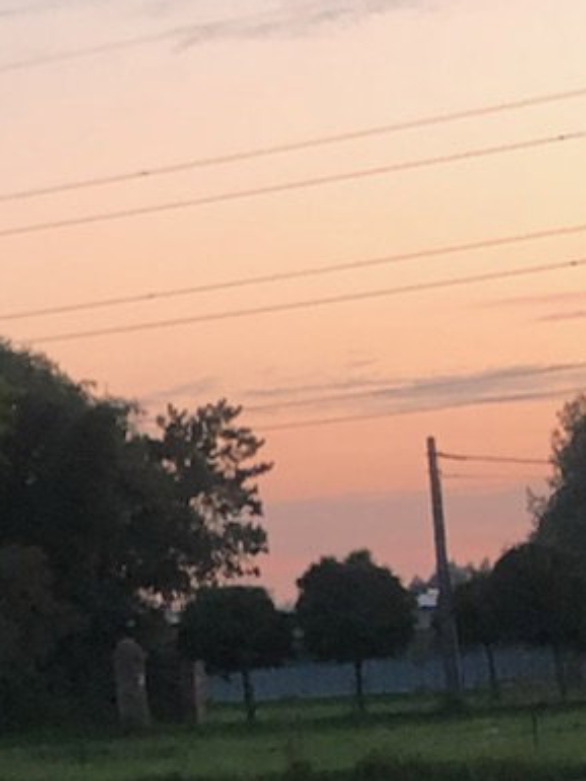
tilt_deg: +0.3
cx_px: -588
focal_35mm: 149
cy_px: 578
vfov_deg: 13.2
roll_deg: +5.3
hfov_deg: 9.3
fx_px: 3361
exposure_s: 1/30
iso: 40
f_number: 1.8
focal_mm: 4
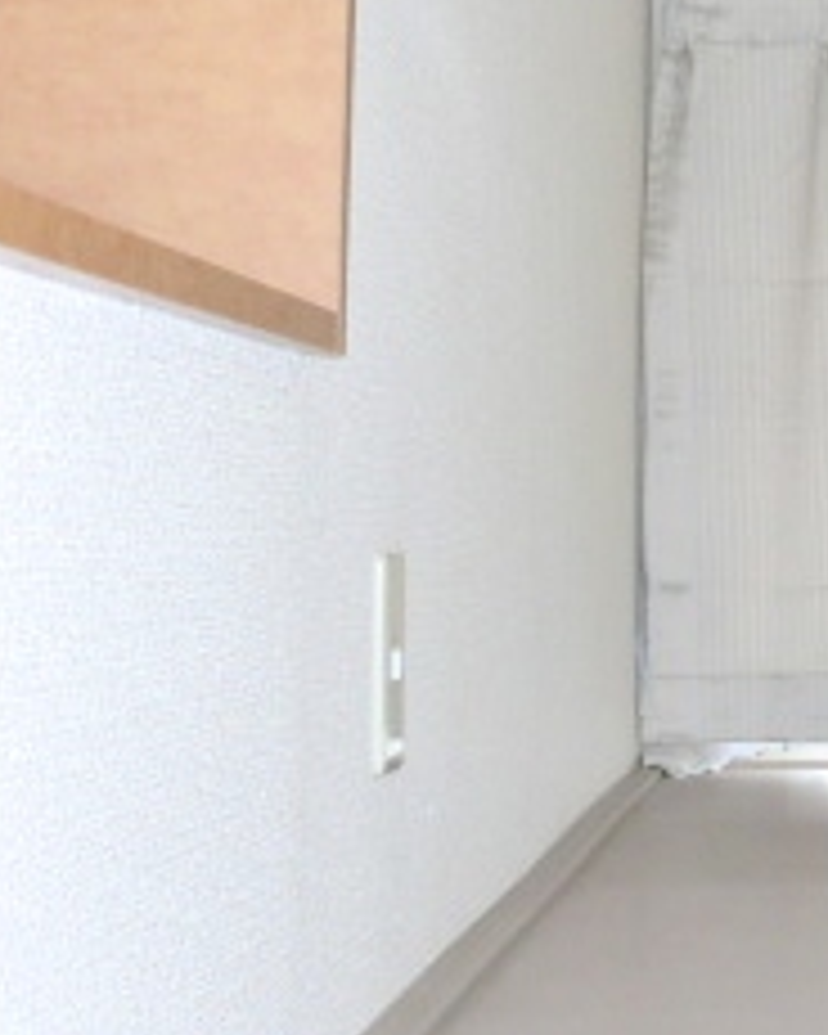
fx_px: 2910
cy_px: 464
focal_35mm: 95
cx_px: 1274
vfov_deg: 20.2
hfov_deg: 14.9
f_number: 3.1
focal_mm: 6.3
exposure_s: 1/60
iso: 400
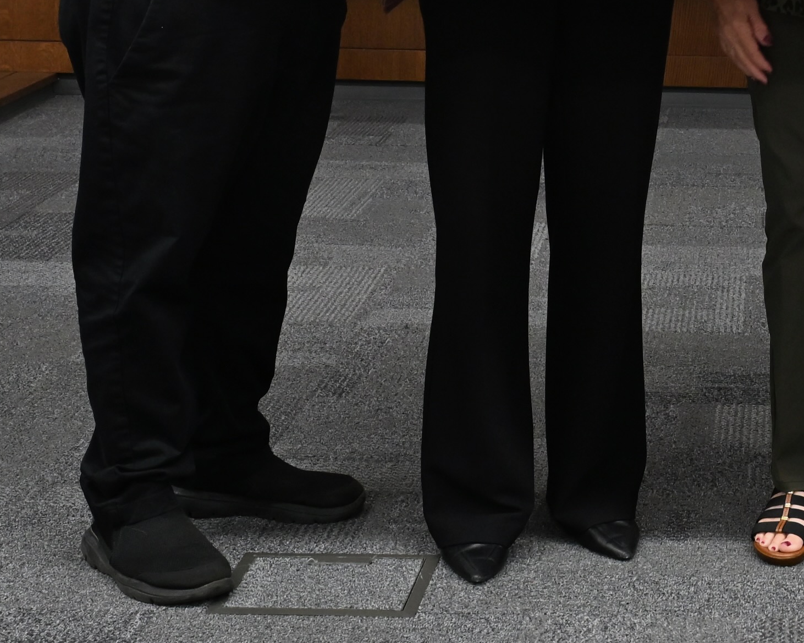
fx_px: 2284
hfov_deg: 19.3
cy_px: -142
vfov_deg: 15.4
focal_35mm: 96
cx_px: 850
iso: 2200
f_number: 8
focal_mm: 33
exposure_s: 1/60
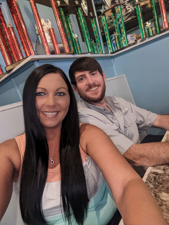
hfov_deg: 63.4
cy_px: 112
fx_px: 137
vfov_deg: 79.0
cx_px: 84
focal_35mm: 21
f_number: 2
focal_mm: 2.47
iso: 1160
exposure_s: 1/20
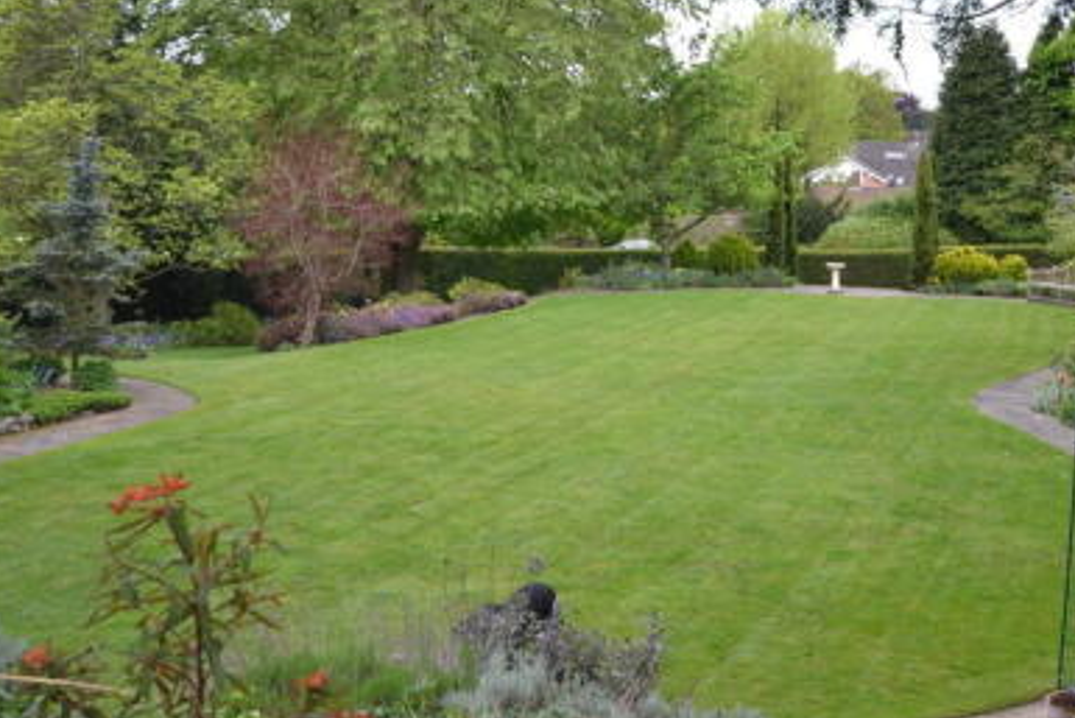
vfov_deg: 26.1
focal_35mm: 51
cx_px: 624
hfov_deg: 38.8
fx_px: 1523
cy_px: 172
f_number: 5.6
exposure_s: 1/125
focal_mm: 20
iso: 250
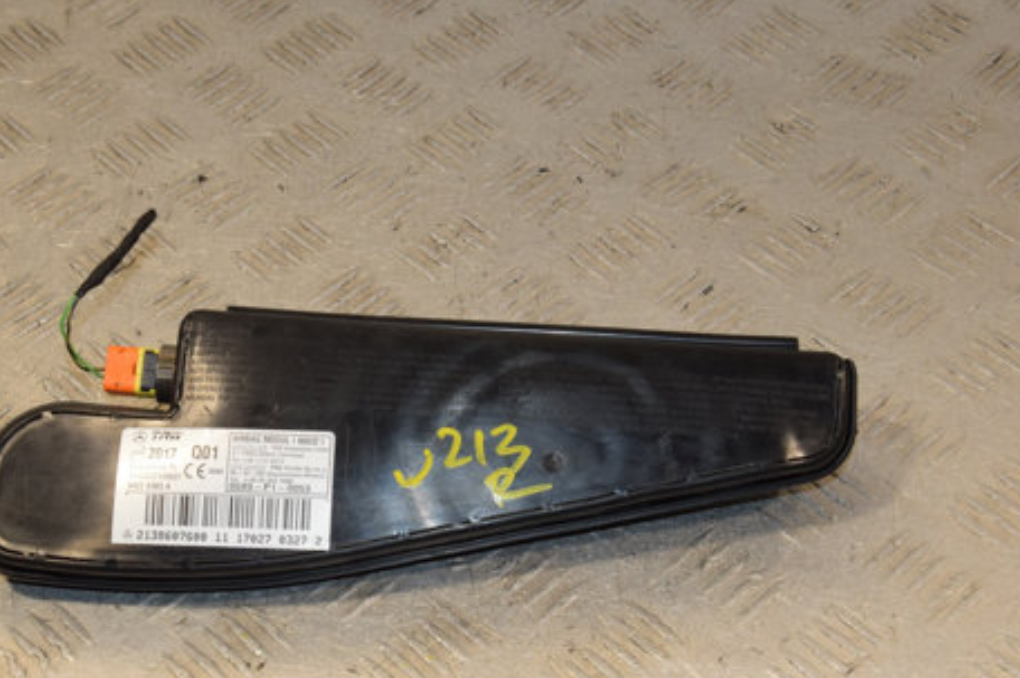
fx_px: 2086
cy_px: 331
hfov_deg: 27.4
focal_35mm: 74
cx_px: 427
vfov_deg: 18.5
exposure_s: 1/200
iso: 800
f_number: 9
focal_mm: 35
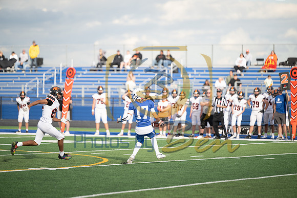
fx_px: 1609
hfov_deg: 10.5
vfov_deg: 7.0
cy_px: 99
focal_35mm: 195
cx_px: 148
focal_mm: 195
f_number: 2.8
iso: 320
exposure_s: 1/1600
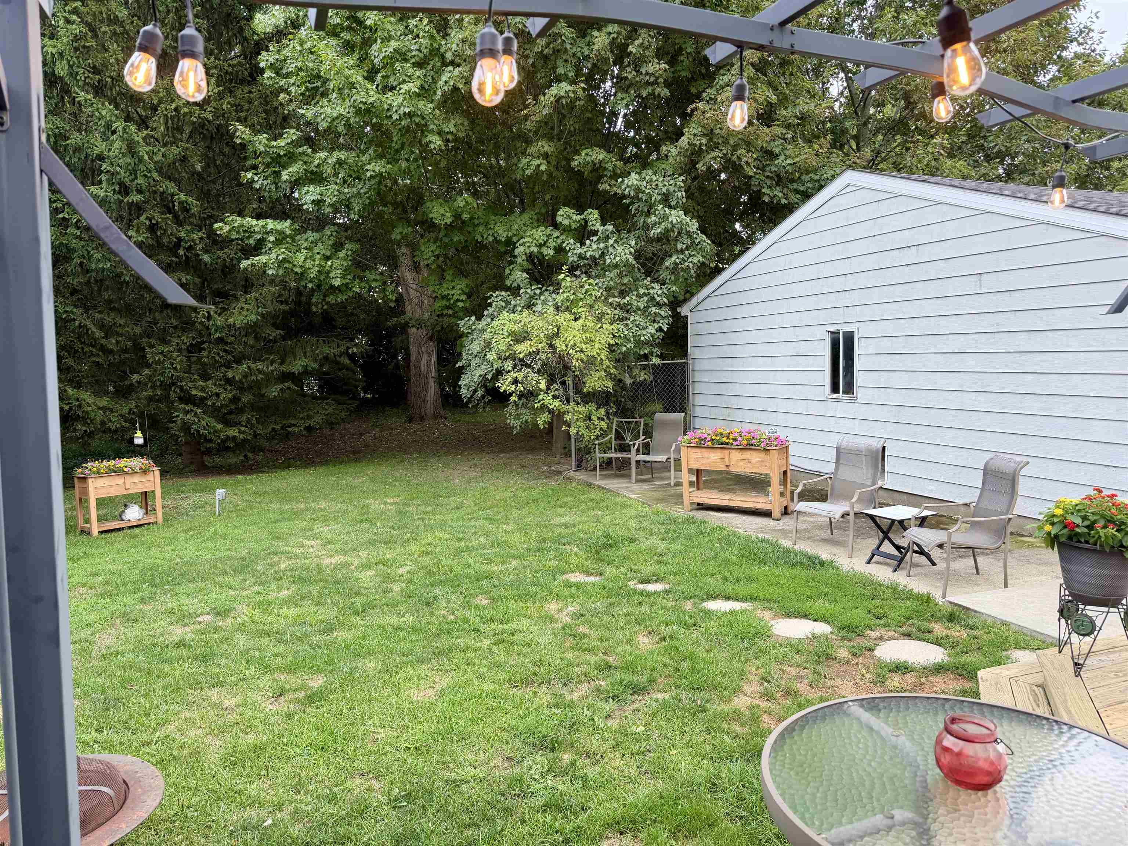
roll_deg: +1.0
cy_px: 423
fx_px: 782
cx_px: 564
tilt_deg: -3.5
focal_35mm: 24
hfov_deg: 71.6
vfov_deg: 56.8
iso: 100
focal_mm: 6.76
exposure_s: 1/120
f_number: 1.78
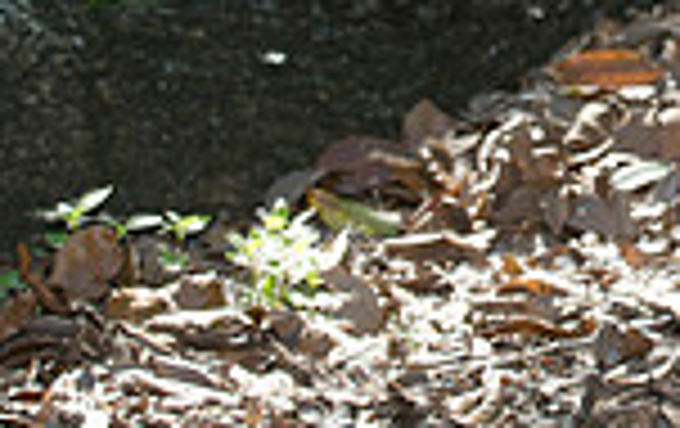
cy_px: -284
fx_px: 6238
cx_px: 712
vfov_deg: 3.9
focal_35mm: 336
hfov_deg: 6.2
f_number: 5
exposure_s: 1/100
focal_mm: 86
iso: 250
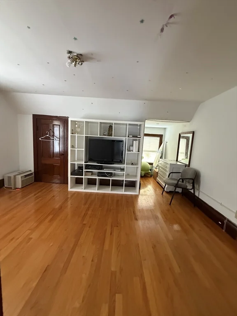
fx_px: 128
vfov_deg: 102.1
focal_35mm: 14
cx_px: 118
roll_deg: -2.8
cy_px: 158
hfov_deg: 85.7
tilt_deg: -7.5
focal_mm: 2.22
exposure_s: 1/60
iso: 800
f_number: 2.2
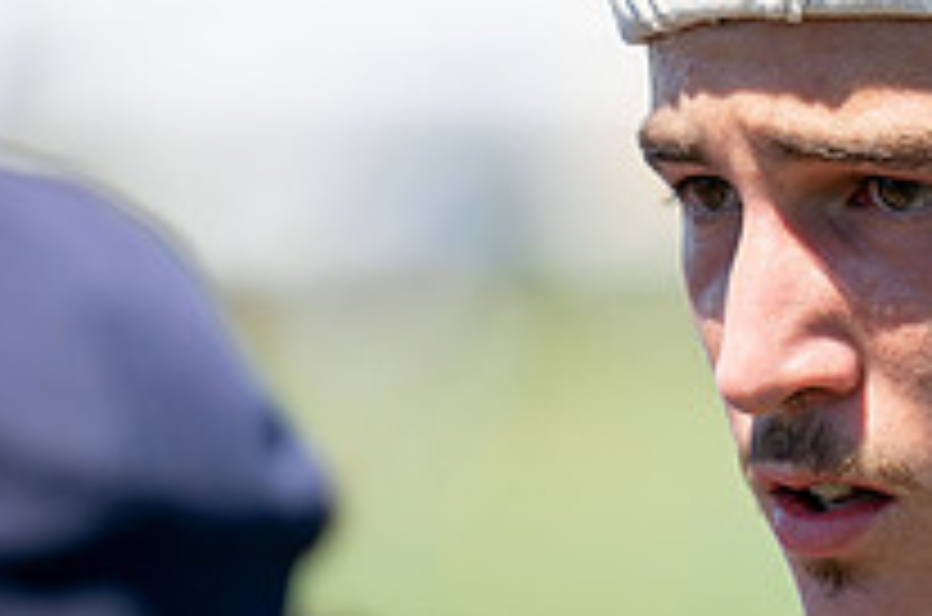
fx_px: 16918
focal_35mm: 655
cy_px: 376
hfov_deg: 3.2
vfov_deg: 2.1
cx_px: 984
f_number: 2.8
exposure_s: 1/2000
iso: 125
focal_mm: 200
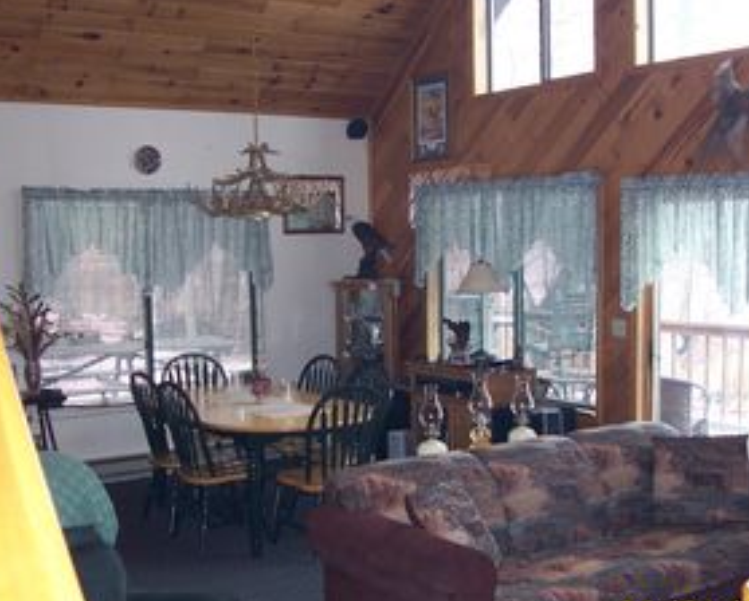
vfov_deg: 33.5
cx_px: 384
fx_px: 999
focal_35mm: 45
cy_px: 341
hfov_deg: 41.1
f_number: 2.8
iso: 140
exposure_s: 1/60
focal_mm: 6
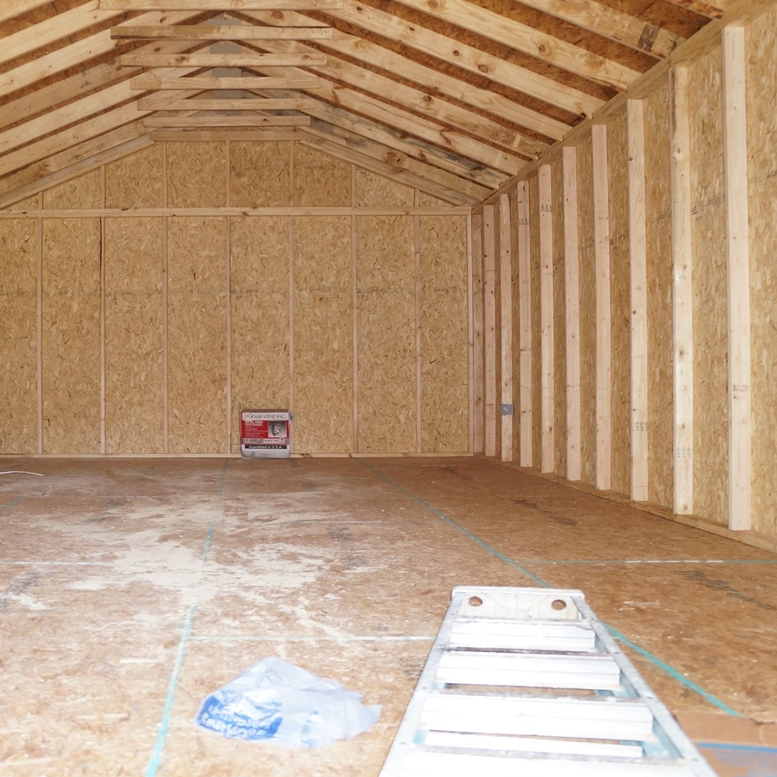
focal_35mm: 39
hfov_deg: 42.0
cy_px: 386
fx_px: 990
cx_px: 234
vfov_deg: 42.8
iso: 1000
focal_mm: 20
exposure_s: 1/60
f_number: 4
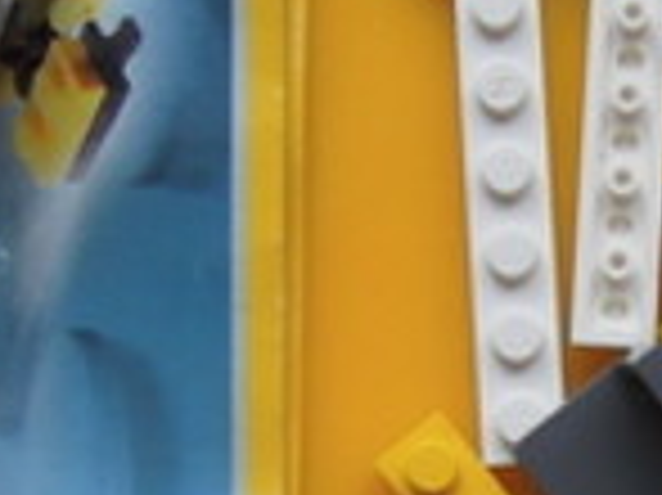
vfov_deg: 9.9
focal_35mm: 147
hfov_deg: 13.4
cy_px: 664
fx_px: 2809
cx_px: 455
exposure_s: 1/250
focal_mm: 4.3
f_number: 2.8
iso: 160
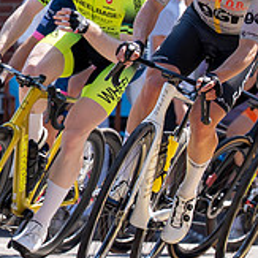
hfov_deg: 2.8
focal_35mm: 624
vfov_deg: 2.8
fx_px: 5262
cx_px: -224
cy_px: 59
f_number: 3.5
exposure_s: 1/1000
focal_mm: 150
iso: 200
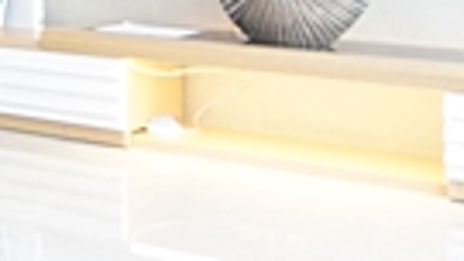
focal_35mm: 93
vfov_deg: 12.1
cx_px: -196
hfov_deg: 20.3
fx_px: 1144
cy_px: -182
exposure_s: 1/60
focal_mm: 10
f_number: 4
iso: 800
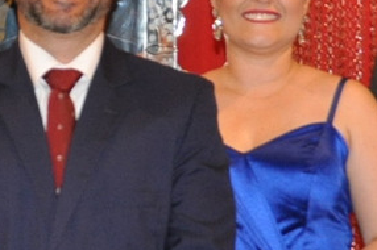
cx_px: 67
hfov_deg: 13.5
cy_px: 374
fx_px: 1579
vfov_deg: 8.8
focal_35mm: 151
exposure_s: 1/60
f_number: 4
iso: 800
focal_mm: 18
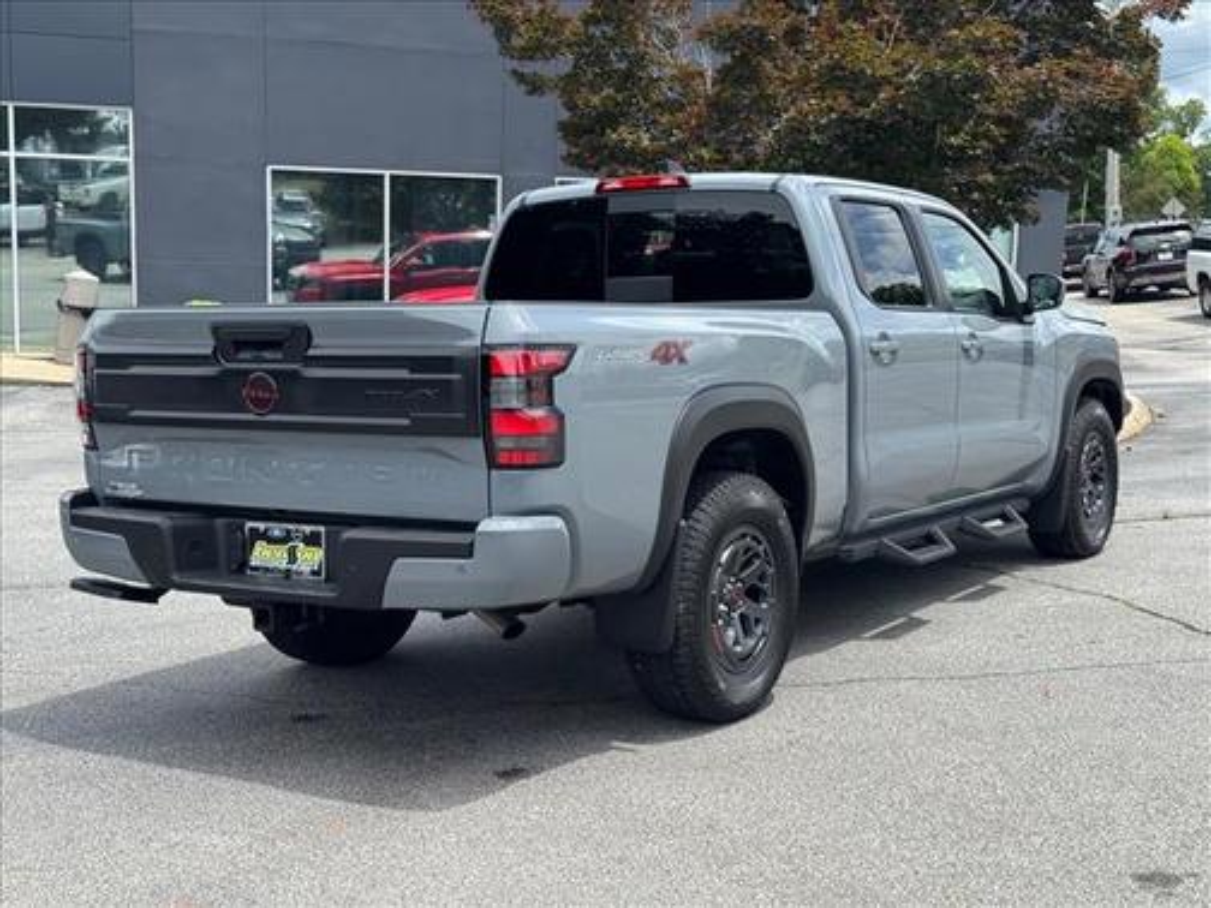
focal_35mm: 48
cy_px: 454
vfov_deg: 30.3
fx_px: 1679
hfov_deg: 39.7
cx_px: 606
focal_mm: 6.76
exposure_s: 1/2513
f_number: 1.78
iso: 64
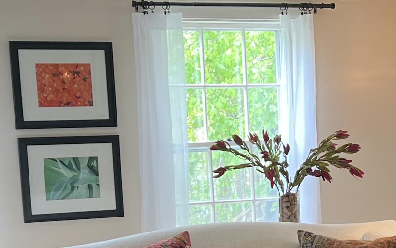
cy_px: 300
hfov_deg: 20.3
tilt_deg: -10.3
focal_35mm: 101
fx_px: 1090
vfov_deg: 12.6
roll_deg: +2.0
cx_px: 332
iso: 64
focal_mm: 5.7
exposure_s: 1/60
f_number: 1.5
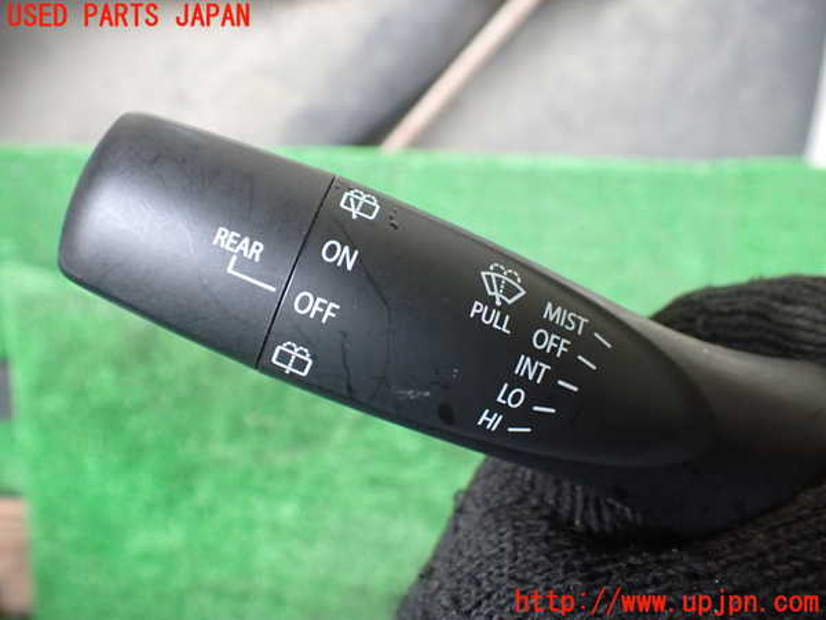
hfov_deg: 60.0
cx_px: 413
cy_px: 310
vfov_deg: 46.8
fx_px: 716
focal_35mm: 30
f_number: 2.3
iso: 800
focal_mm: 5.4
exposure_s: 1/60
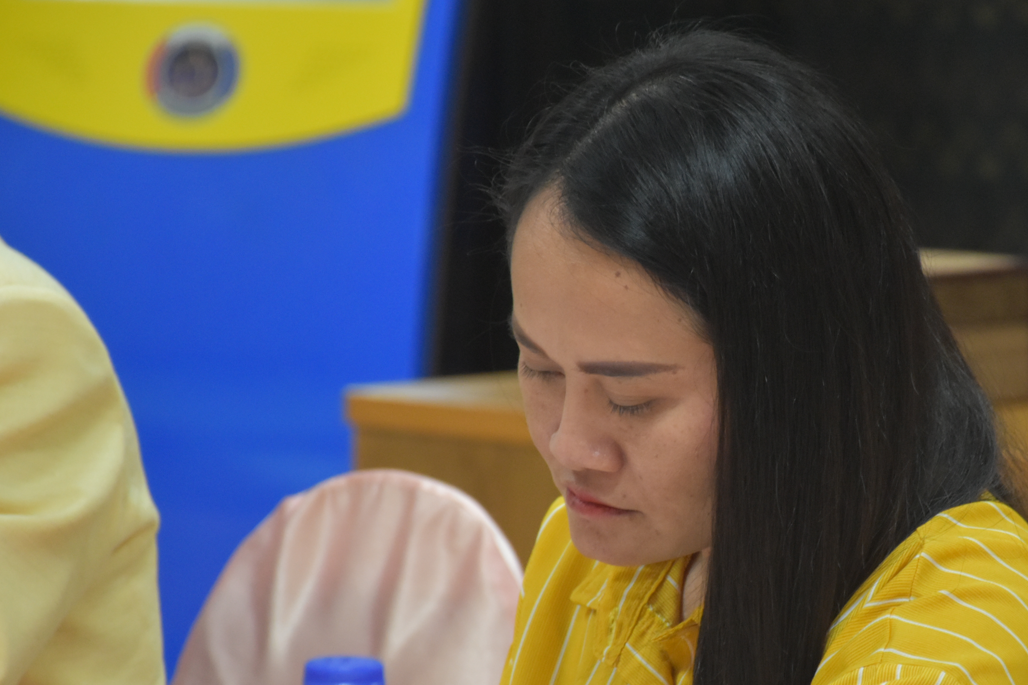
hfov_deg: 6.8
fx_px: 8594
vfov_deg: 4.6
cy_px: 519
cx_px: 753
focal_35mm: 301
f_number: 5.6
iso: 2000
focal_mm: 130
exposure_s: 1/60
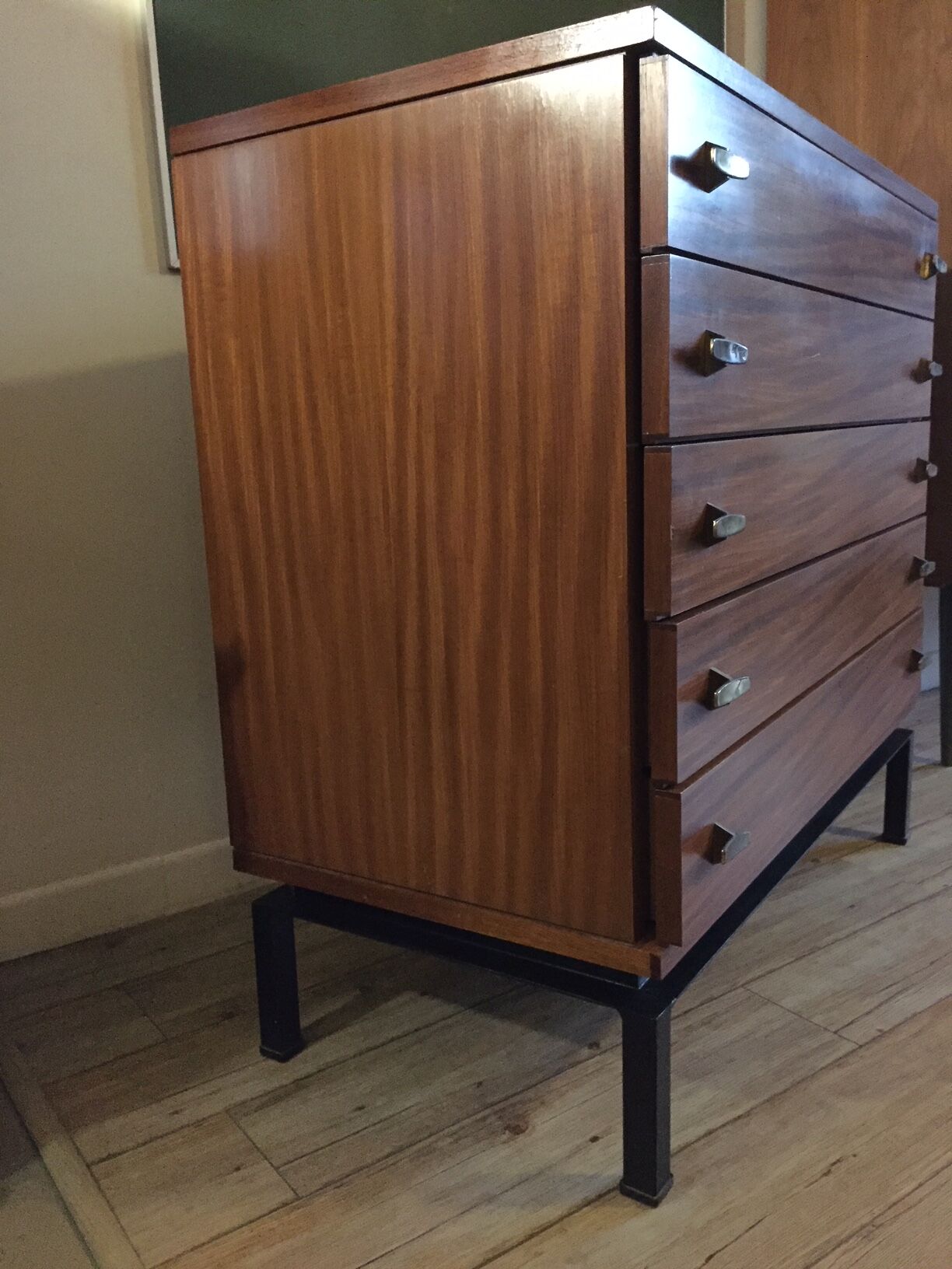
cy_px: 634
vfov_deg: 61.7
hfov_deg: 48.2
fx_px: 1063
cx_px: 476
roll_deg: +2.0
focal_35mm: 29
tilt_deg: -10.7
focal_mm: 4.15
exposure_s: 1/17
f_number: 2.2
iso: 1000
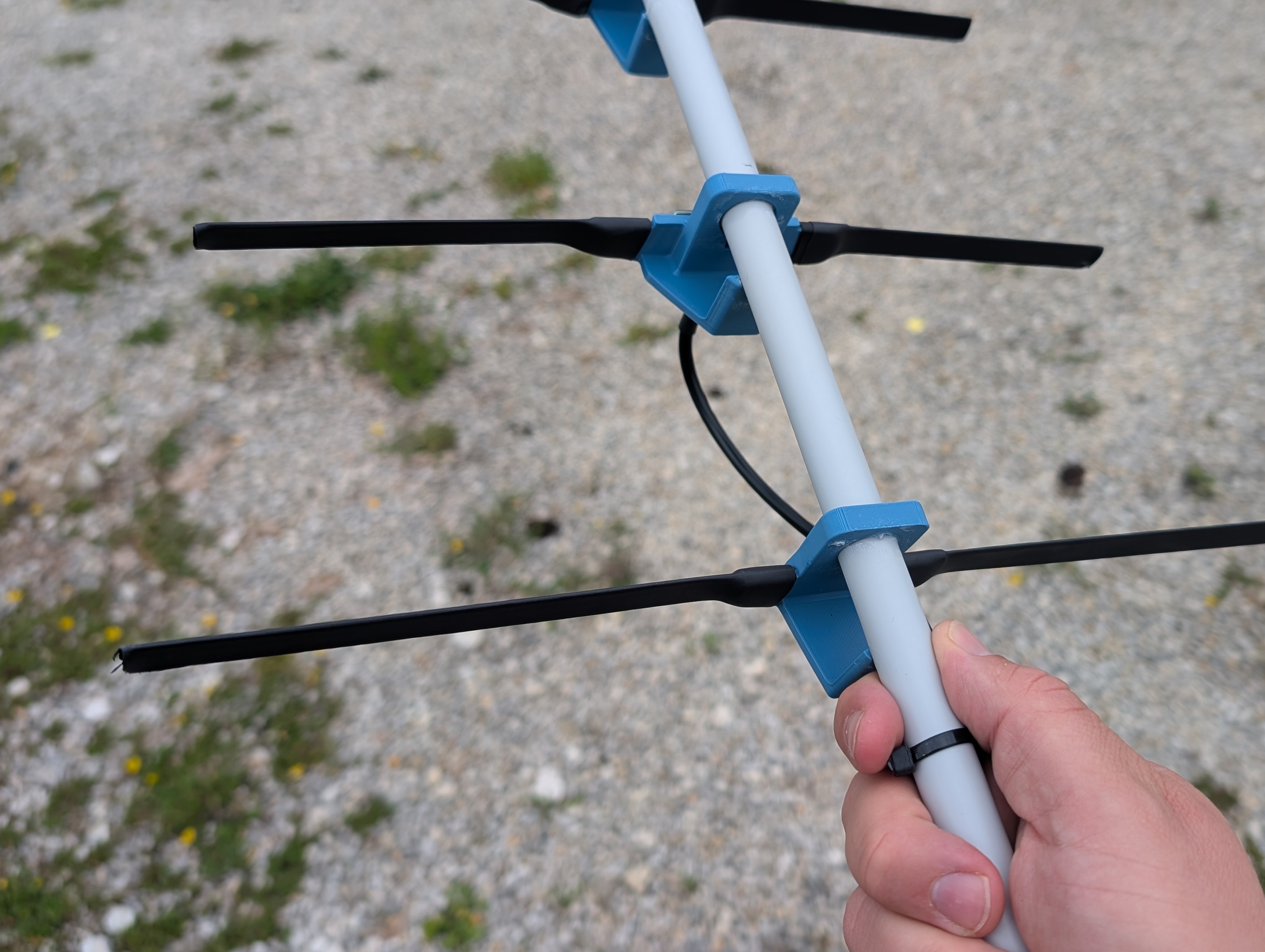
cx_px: 799
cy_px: 409
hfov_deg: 53.2
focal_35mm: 34
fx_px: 1244
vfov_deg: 41.8
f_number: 1.68
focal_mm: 6.9
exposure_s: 1/452
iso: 20
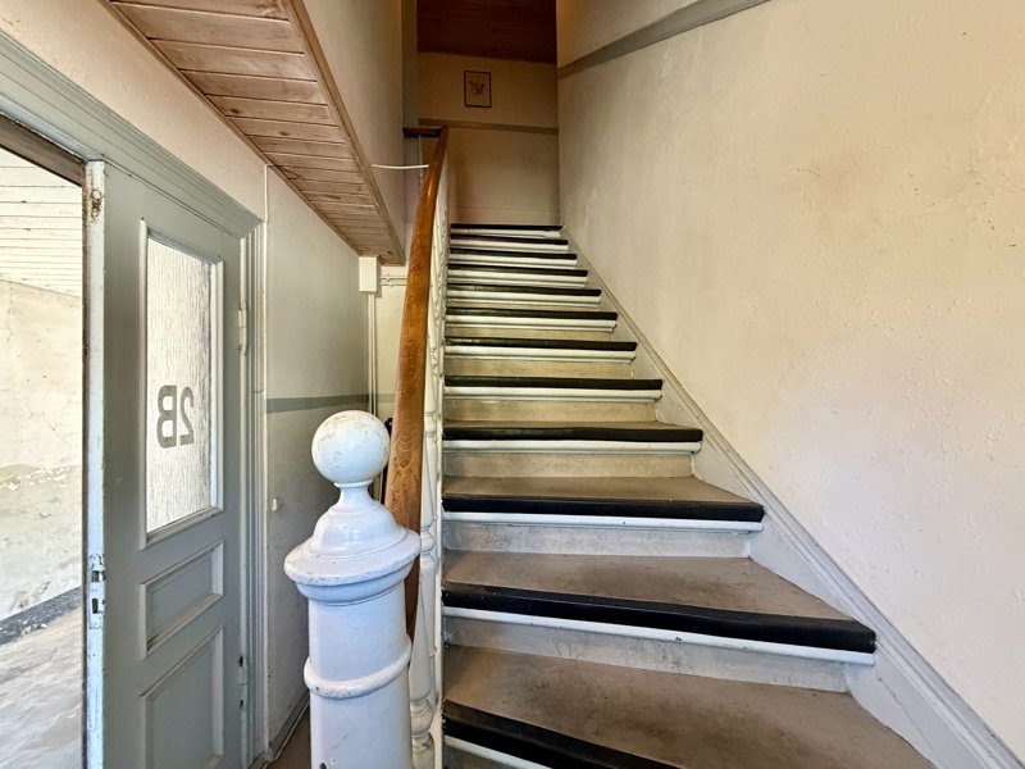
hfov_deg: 102.1
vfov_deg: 85.7
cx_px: 512
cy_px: 384
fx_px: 415
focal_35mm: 14
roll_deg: +1.7
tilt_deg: +0.5
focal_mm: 2.22
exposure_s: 1/50
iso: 400
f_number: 2.2
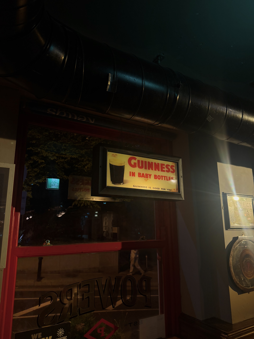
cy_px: 170
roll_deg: +0.2
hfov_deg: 56.8
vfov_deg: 71.6
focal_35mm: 24
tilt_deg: +13.3
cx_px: 127
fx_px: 235
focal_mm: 6.76
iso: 160
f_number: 1.78
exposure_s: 1/50
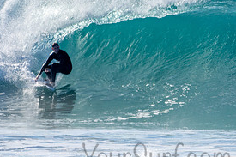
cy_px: 149
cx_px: 171
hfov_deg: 1.3
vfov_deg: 0.9
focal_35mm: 1582
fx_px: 10364
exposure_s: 1/1000
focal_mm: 500
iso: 125
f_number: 5.6
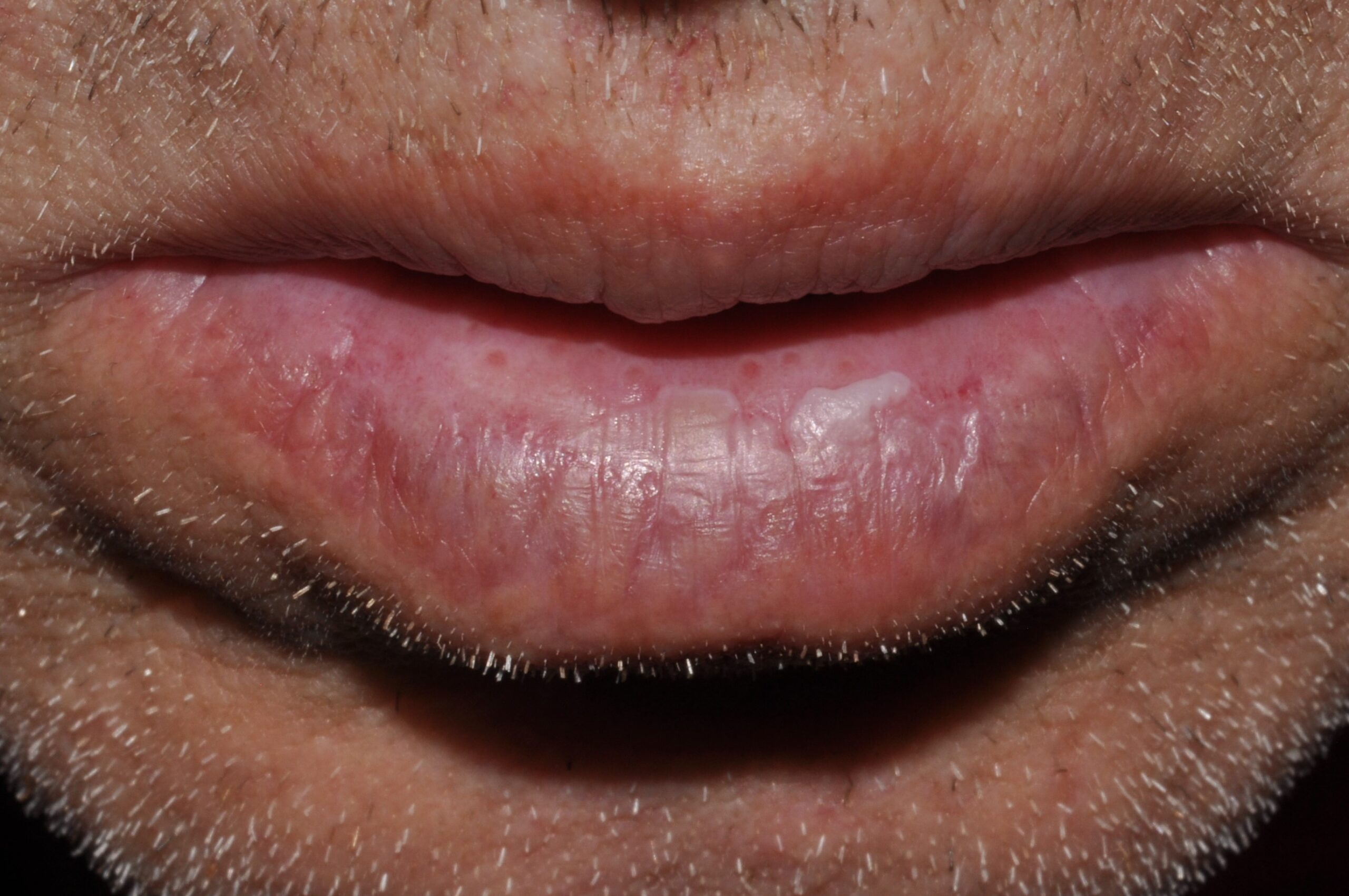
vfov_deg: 15.1
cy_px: 448
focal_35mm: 90
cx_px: 674
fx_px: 3368
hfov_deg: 22.6
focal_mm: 60
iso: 200
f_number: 36
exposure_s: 1/60
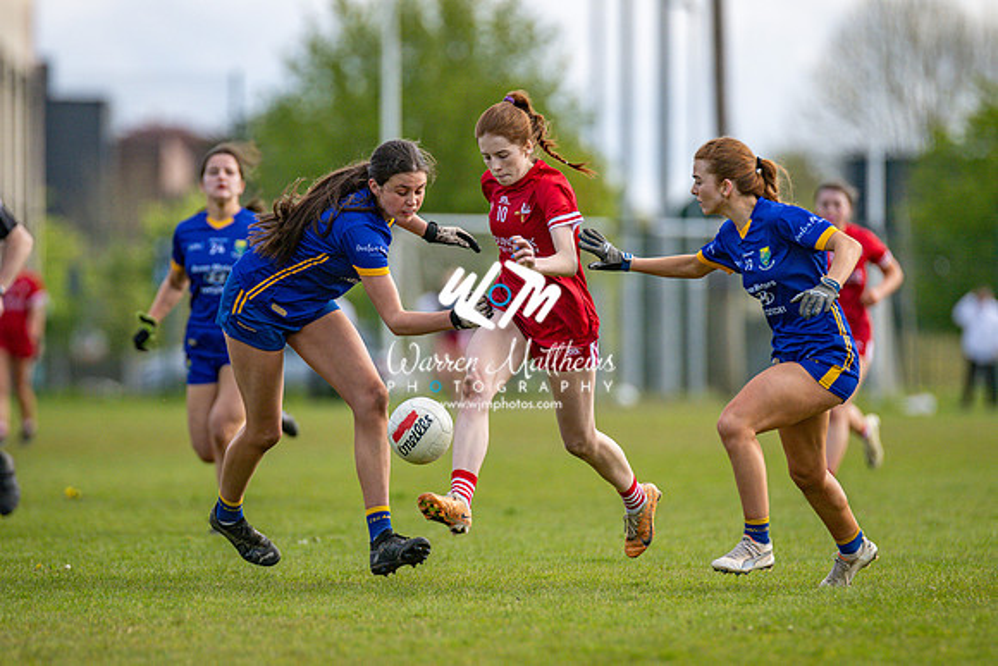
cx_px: 496
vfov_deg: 3.3
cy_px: 362
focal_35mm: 415
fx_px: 11510
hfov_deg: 5.0
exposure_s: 1/6400
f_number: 2.8
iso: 280
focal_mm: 300
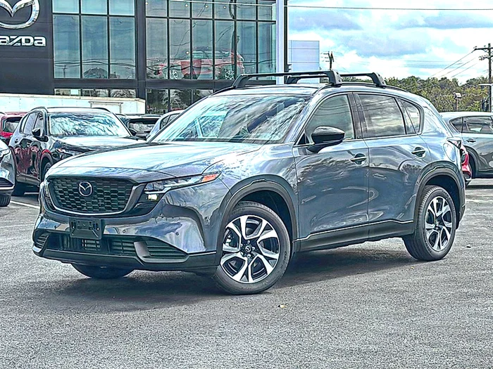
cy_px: 184
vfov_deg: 22.3
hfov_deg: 29.4
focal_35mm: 66
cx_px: 246
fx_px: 940
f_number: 1.78
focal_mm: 6.86
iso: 64
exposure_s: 1/2169
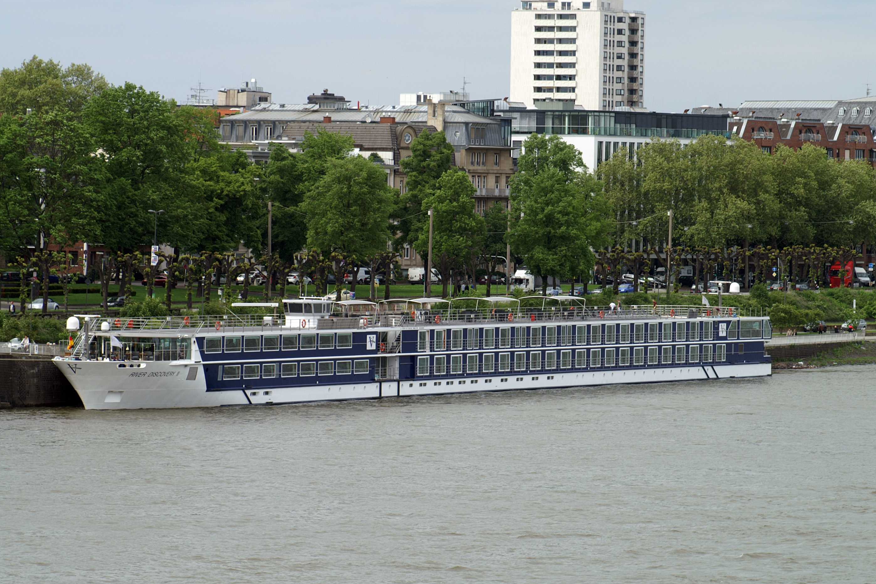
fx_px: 5293
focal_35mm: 218
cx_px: 446
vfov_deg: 6.3
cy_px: 282
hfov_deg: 9.5
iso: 100
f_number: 10
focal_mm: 135
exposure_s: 1/160
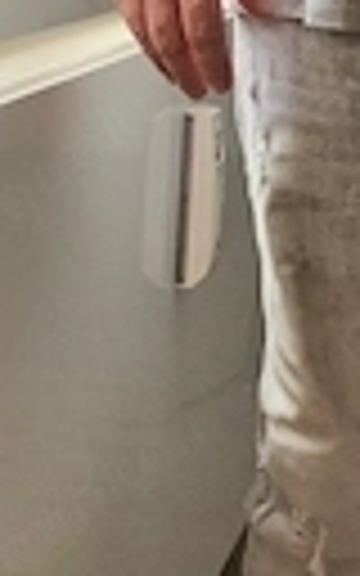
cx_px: 567
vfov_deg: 19.3
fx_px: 1554
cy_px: -180
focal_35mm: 99
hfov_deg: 12.5
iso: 50
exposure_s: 1/121
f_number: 1.9
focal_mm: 2.69
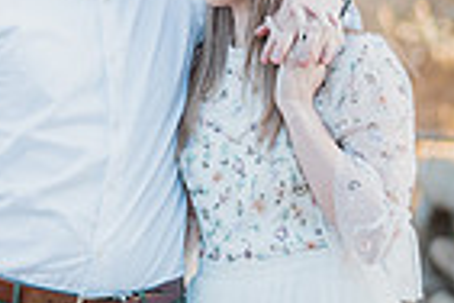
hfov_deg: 9.6
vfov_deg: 6.5
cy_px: 31
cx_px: -97
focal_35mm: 212
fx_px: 2673
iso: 100
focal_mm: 50
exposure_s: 1/320
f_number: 1.4
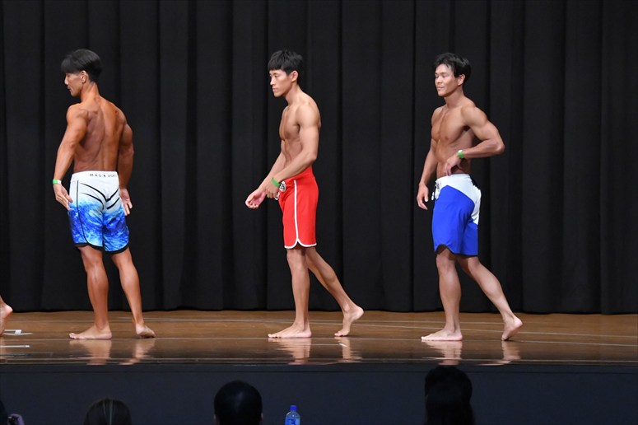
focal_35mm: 183
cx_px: 319
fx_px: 3242
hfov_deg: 11.2
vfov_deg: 7.5
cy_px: 212
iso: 8000
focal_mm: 122
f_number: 5.6
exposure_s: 1/400
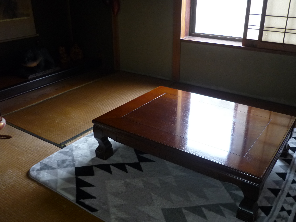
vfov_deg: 42.9
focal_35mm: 33
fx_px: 282
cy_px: 111
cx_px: 148
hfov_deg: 55.4
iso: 250
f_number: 2.8
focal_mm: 5.5
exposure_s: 1/30
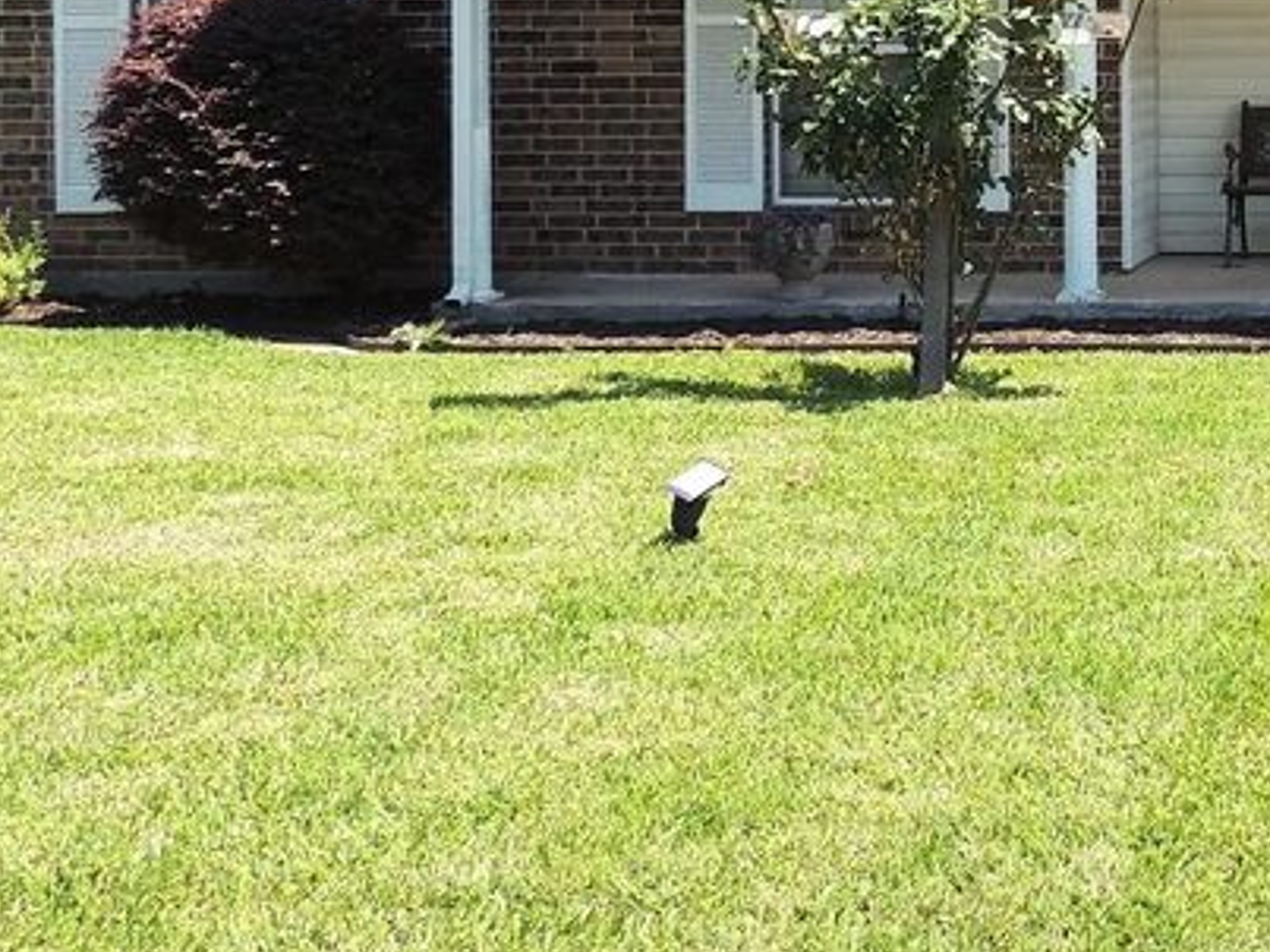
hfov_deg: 28.1
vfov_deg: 23.2
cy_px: 54
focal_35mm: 61
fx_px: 2237
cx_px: 1487
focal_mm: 4.3
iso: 100
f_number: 3
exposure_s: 1/800
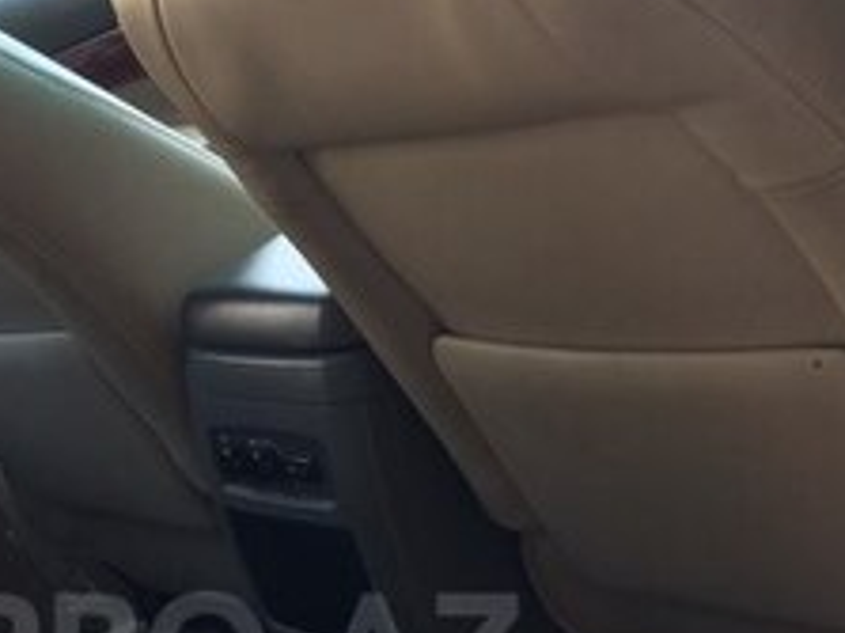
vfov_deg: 16.7
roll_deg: +21.6
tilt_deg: -22.2
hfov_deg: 22.4
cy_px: 650
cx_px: 133
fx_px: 2098
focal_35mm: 86
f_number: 2.2
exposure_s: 1/50
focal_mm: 4.15
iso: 40
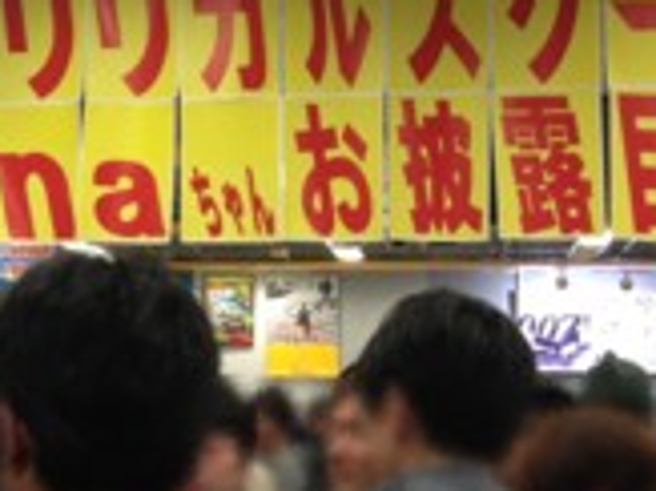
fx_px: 1534
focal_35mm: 81
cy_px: 185
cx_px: 157
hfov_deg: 23.9
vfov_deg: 18.2
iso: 50
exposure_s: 1/24
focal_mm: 4.13
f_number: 2.4
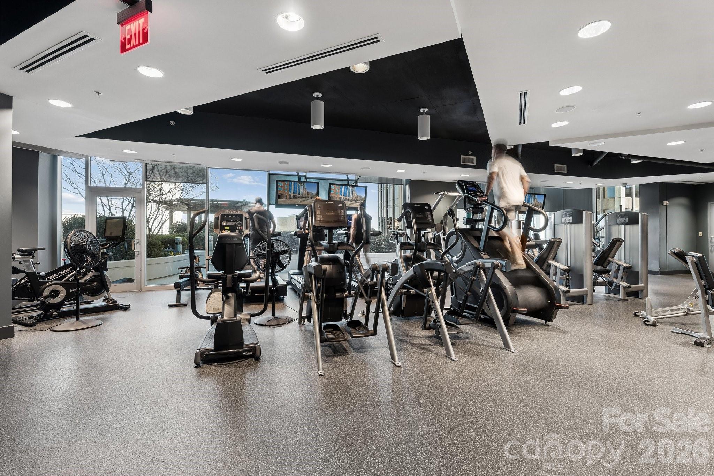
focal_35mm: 16
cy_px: 238
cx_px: 357
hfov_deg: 96.7
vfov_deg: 73.7
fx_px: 317
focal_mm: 16
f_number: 8
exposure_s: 1/3.33
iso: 400
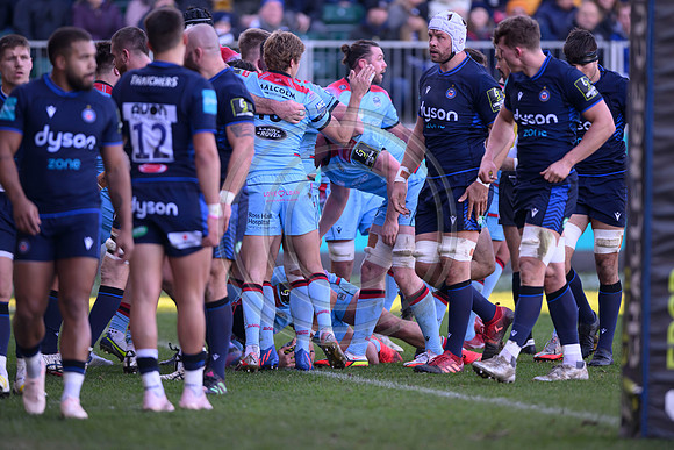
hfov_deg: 5.2
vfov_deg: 3.4
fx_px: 7490
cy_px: 225
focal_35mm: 400
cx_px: 337
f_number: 3.5
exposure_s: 1/1000
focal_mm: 400
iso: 1000
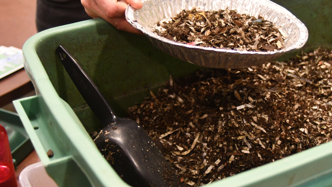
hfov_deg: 34.6
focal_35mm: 60
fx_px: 528
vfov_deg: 20.0
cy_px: 76
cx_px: 217
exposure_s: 1/125
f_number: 3.5
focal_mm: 28
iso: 3200
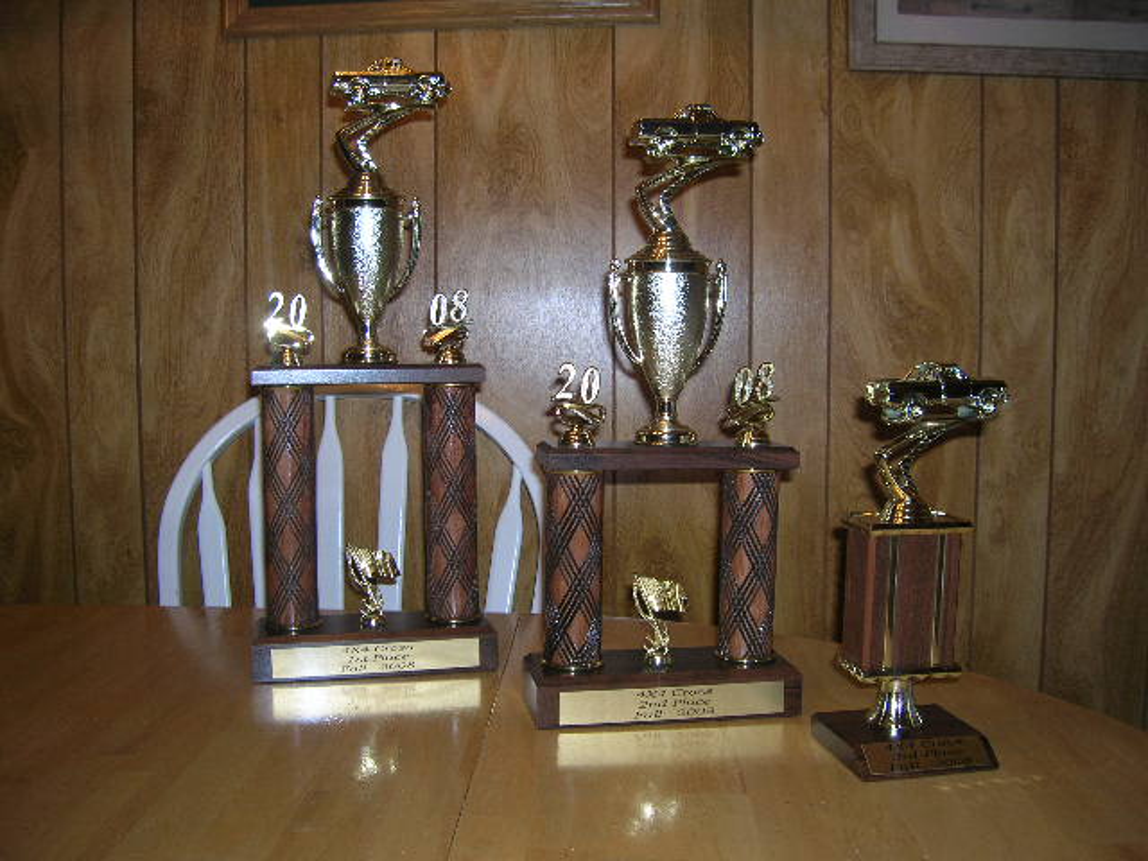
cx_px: 574
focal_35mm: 34
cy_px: 430
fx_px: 1128
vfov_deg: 41.8
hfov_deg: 54.0
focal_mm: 5.7
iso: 50
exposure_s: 1/60.1
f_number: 2.9
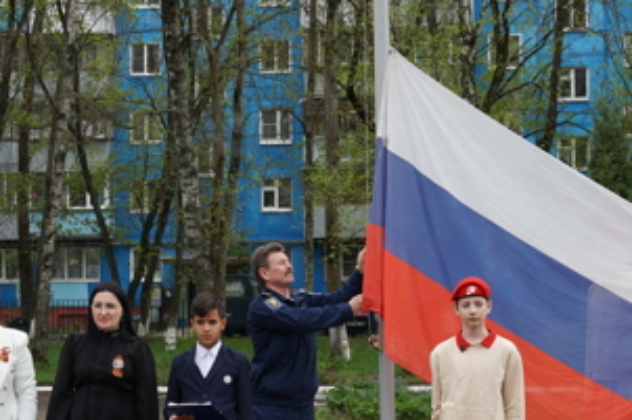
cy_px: 259
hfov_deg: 18.2
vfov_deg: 12.2
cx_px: 406
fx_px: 1965
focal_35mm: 112
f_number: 5.6
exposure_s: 1/160
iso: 125
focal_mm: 30
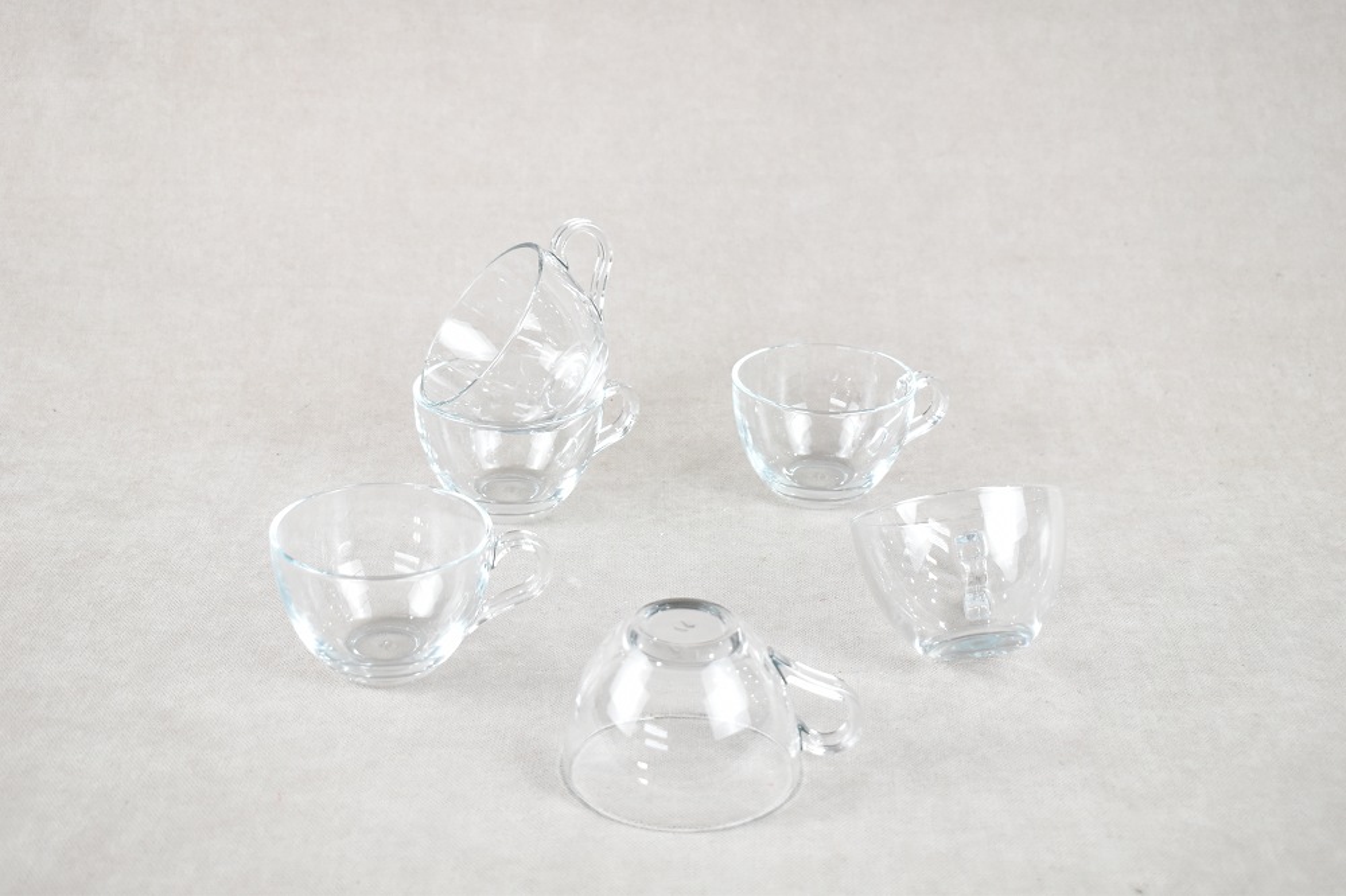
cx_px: 673
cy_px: 448
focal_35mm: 52
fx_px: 1962
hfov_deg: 37.9
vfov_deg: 25.7
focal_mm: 35
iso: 1600
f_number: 4.5
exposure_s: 1/80
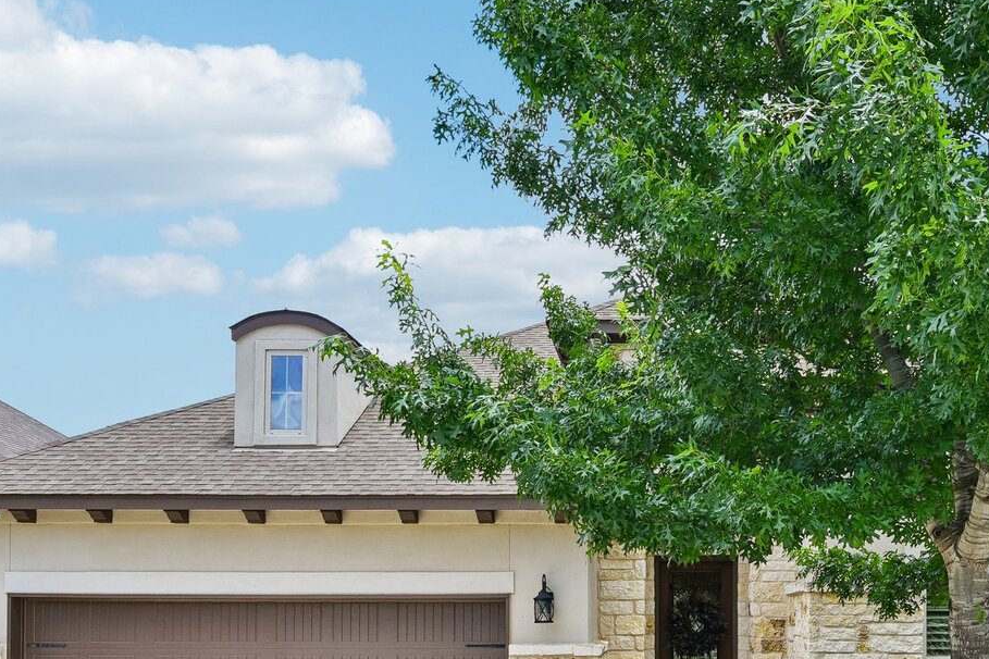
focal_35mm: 41
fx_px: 1126
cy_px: 437
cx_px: 684
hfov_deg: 46.4
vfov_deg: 32.4
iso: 400
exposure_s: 1/320
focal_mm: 23
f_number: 8
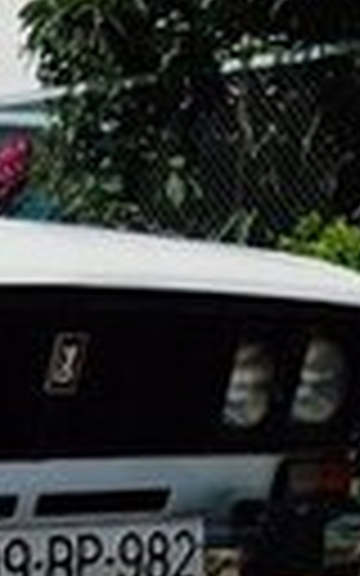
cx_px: -284
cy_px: 724
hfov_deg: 11.0
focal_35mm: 111
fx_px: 1742
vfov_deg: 17.7
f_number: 1.9
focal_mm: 3.7
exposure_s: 1/1844
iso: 40
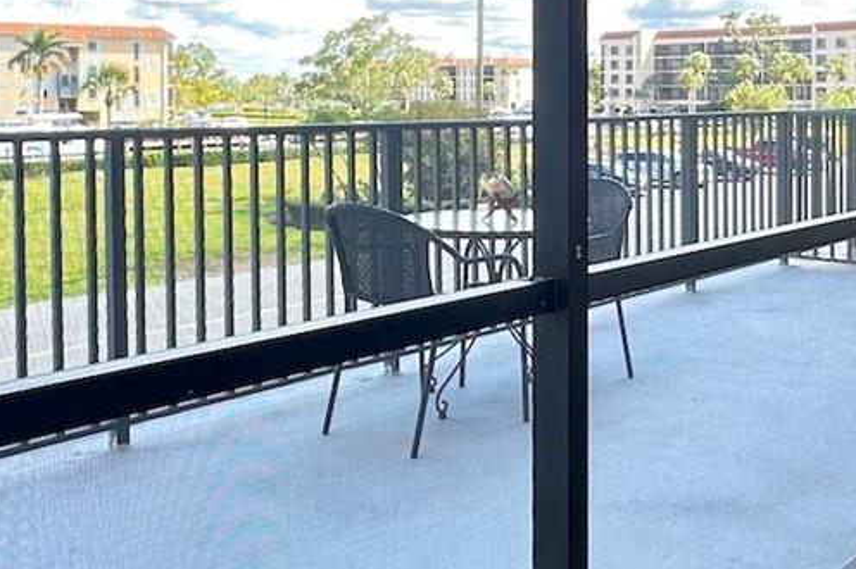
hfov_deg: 41.4
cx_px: 566
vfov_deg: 28.0
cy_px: 114
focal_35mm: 47
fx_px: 1117
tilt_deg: -0.6
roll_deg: +0.0
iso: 40
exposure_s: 1/117
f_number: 2.2
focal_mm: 2.22
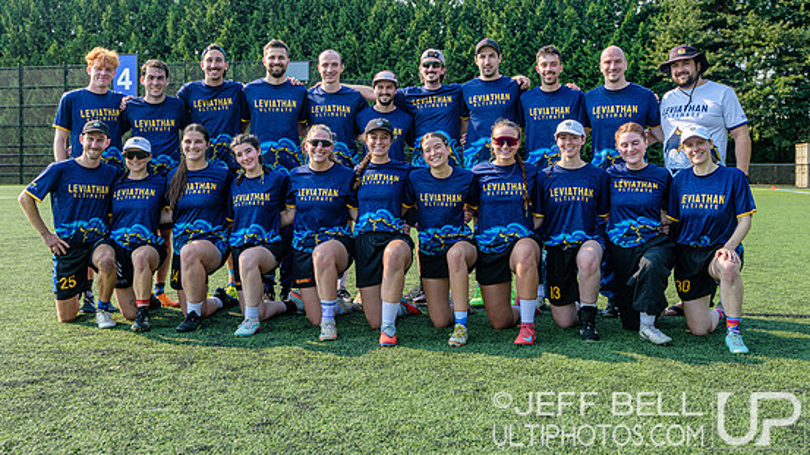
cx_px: 404
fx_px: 881
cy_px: 181
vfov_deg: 28.9
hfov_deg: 49.4
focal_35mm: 41
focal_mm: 35
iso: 100
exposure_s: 1/320
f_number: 5.6
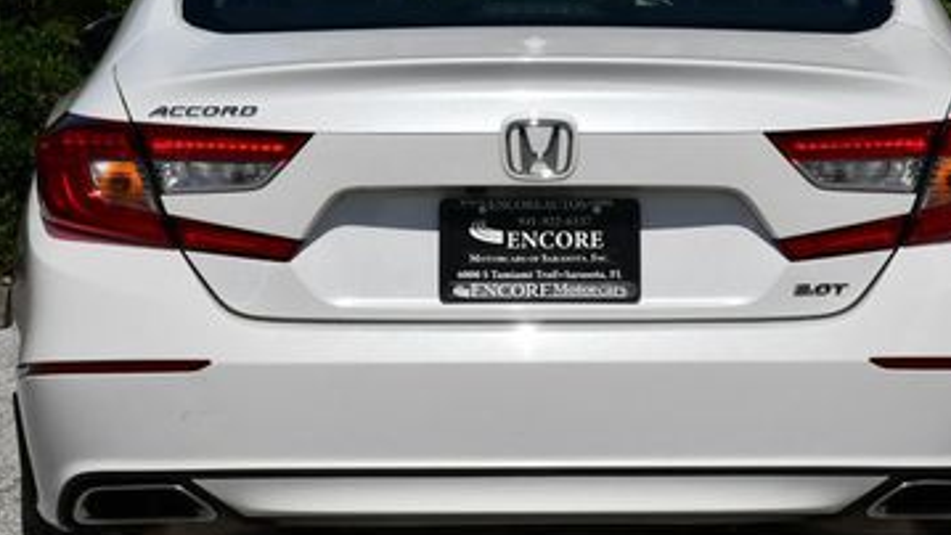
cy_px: 236
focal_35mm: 142
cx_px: 567
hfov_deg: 15.1
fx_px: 3581
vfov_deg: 8.5
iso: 100
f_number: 10
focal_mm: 38
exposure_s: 1/400
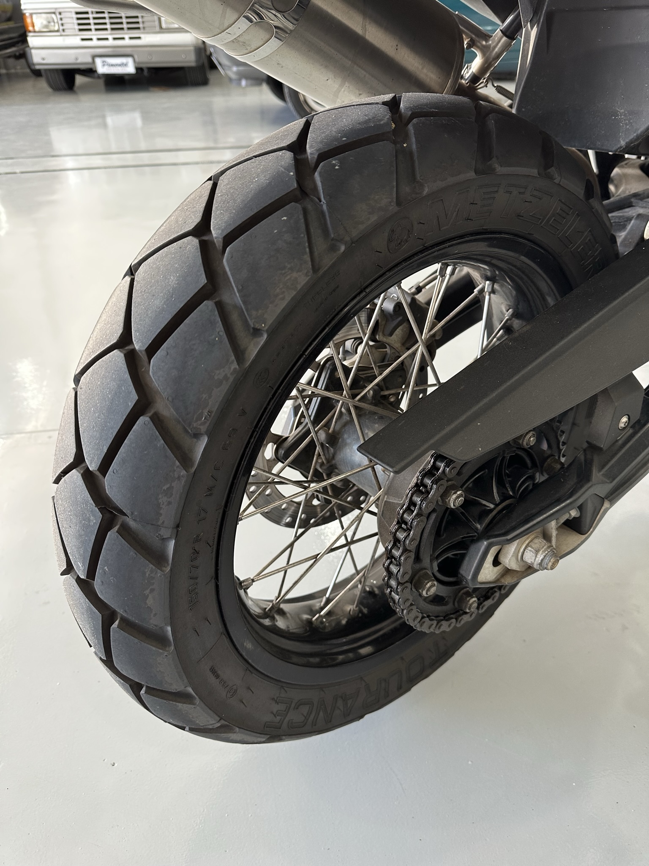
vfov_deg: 71.6
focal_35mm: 24
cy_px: 433
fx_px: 600
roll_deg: +0.6
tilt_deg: -34.4
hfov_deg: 56.8
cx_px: 324
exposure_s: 1/60
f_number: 1.78
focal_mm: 6.86
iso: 160
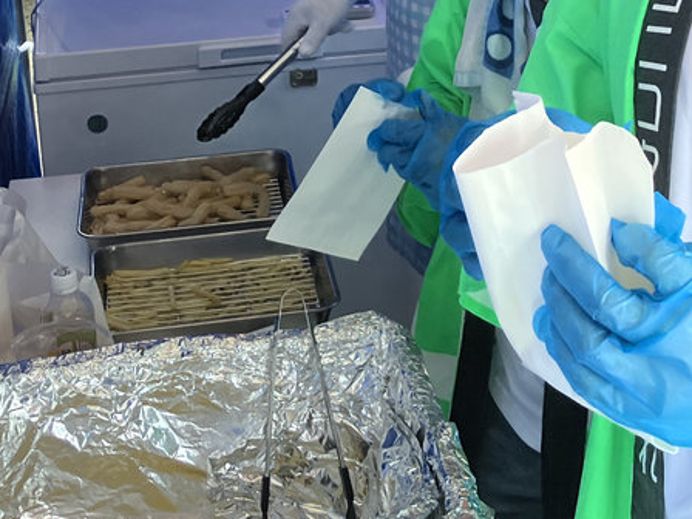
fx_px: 1499
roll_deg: -0.3
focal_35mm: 75
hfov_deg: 25.9
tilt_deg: -14.3
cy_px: -11
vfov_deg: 19.0
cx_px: 442
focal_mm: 3.99
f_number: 1.8
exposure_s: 1/120
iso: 80
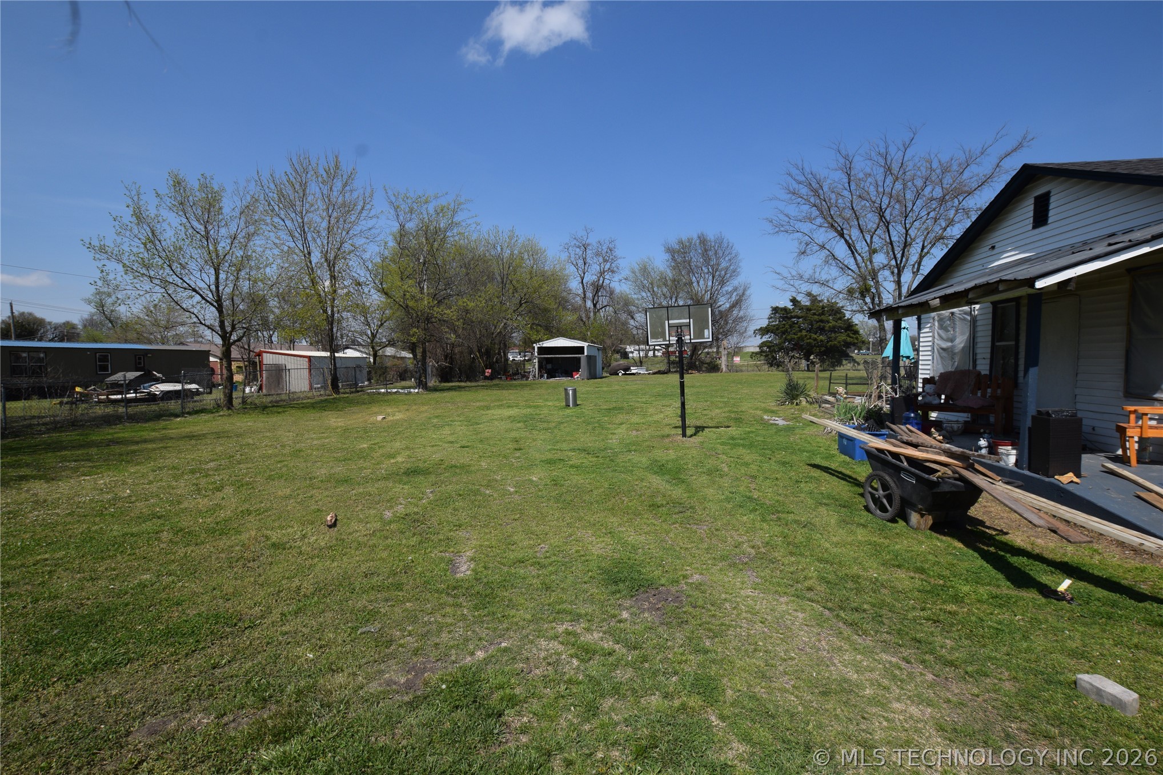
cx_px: 582
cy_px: 388
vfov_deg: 77.3
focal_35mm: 15
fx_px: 485
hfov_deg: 100.4
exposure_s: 1/400
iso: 200
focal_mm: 10
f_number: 10
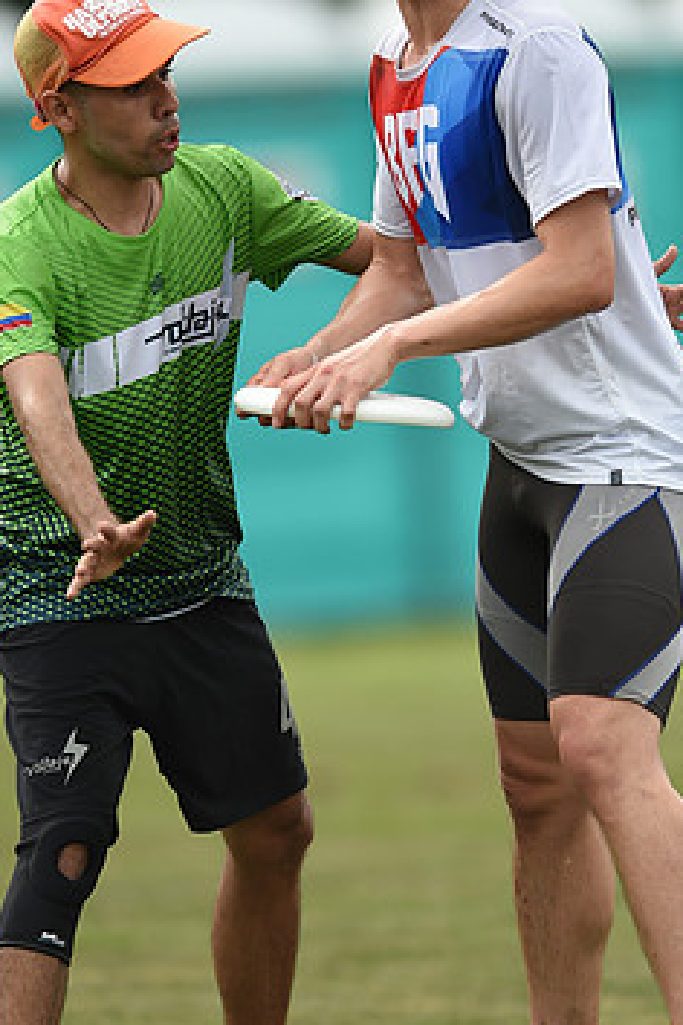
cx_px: 389
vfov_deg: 3.2
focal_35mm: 654
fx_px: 18610
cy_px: 446
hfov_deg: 2.1
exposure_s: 1/2000
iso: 320
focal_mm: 400
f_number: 2.8
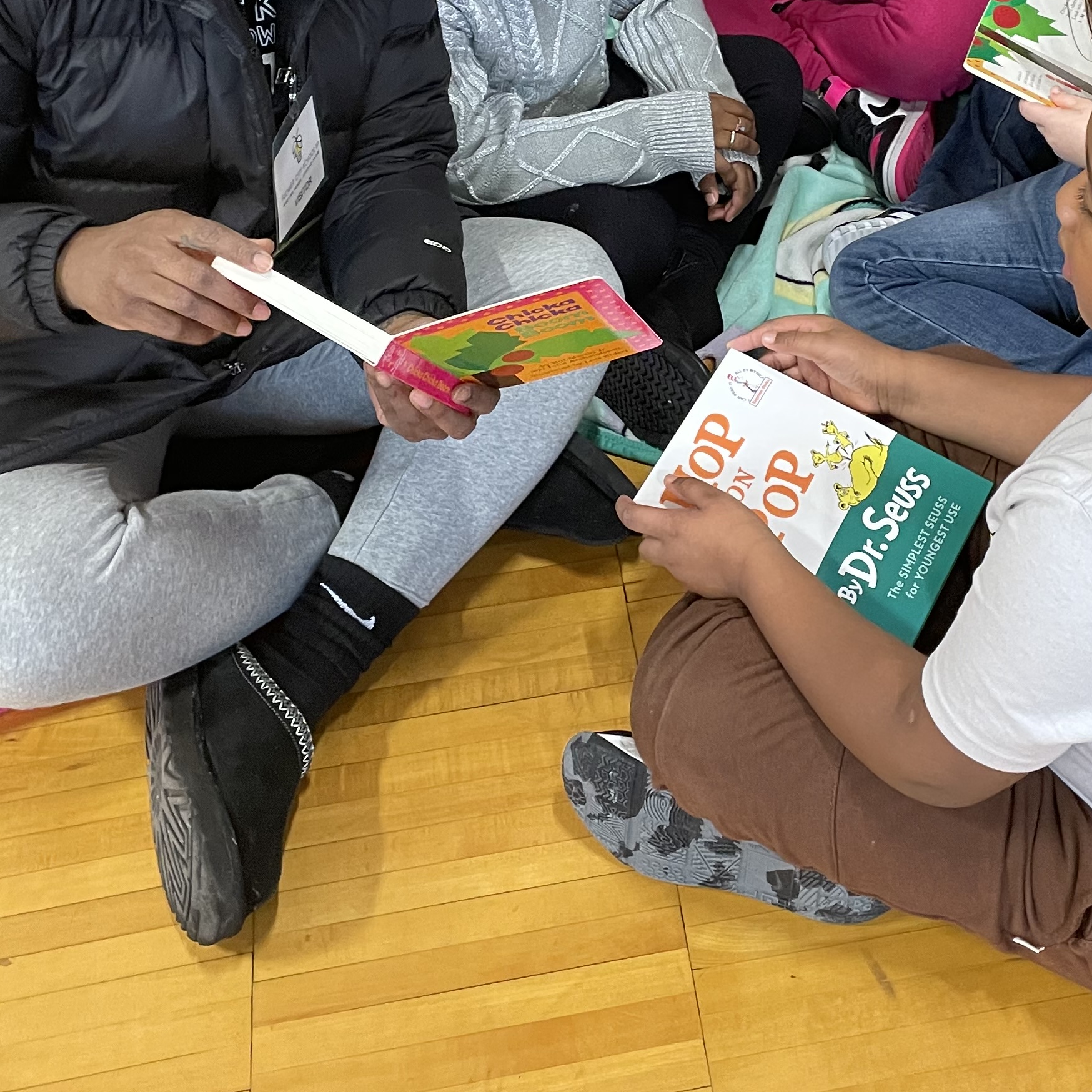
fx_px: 1892
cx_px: 738
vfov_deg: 31.2
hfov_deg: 31.9
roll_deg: +1.8
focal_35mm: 53
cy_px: 189
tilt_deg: -37.4
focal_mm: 4.2
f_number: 1.6
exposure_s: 1/60
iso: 320
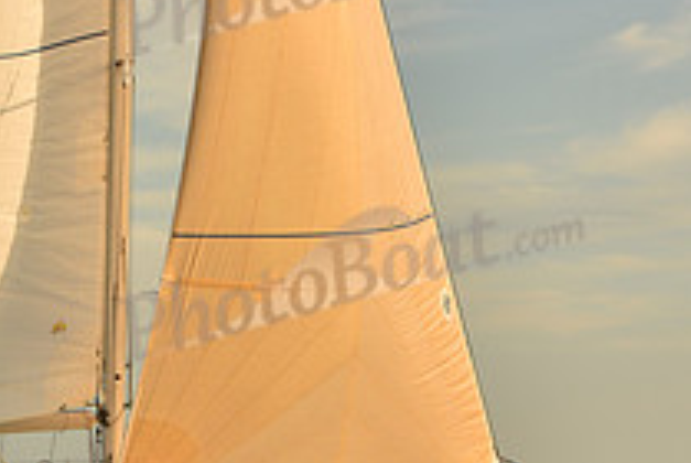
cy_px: 494
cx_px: -50
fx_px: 4152
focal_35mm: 216
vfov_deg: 6.4
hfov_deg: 9.4
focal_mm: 78
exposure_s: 1/640
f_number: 5.6
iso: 250
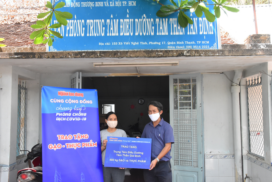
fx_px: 272
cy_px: 91
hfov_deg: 53.1
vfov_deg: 36.9
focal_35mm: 36
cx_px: 136
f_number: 9
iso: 1600
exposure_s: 1/200
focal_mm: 24
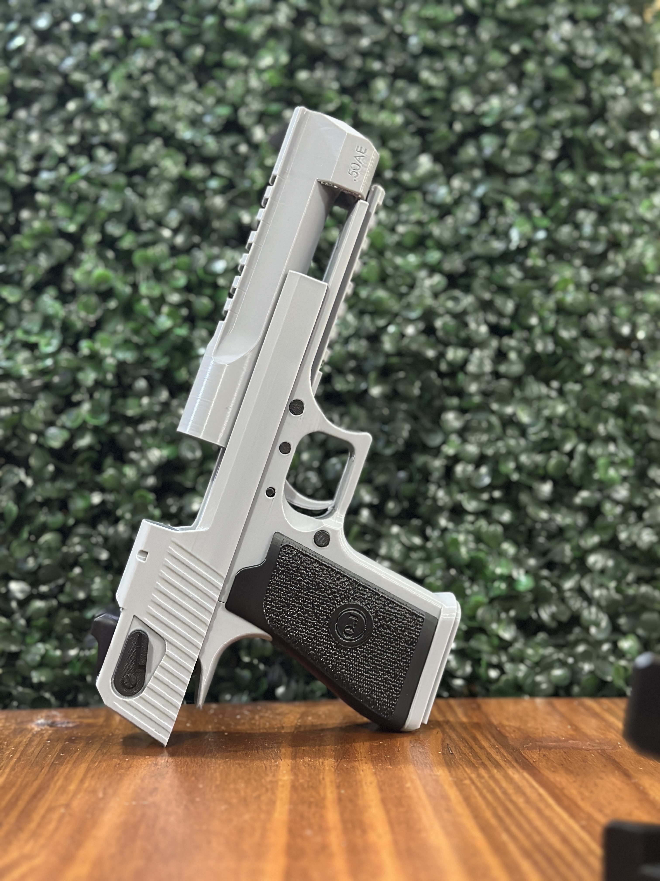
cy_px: 440
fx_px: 1220
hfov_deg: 30.3
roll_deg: -0.2
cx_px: 330
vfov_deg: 39.7
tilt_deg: +1.9
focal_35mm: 48
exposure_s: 1/33
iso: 500
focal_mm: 6.86
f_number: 1.78
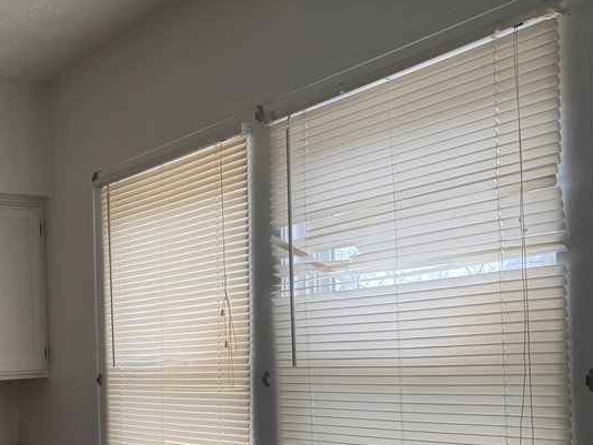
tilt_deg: +0.5
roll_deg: +3.0
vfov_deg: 30.7
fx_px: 788
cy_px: 360
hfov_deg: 38.3
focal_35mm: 46
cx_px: 57
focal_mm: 6.76
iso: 80
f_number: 1.78
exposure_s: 1/360
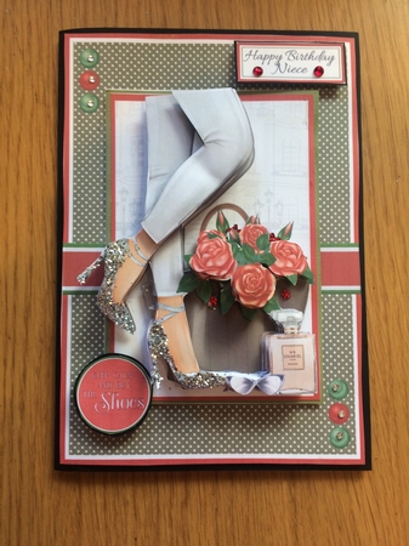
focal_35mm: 29
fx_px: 457
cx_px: 204
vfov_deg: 61.7
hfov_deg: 48.2
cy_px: 273
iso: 32
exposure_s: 1/50
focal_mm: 4.15
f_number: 2.2
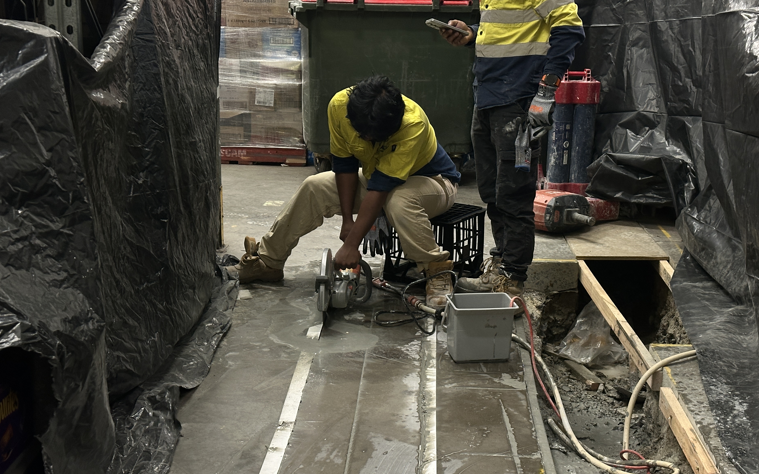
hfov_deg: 36.9
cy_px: 271
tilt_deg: -15.3
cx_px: 405
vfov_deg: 23.5
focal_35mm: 55
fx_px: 1138
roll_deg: -1.7
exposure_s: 1/33
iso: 320
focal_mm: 6.86
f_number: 1.78
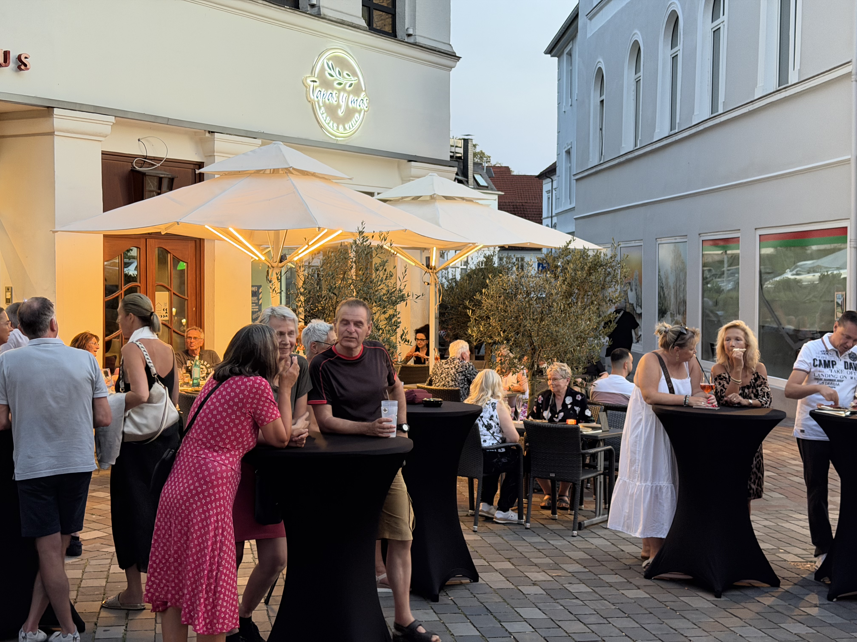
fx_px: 1188
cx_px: 428
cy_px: 321
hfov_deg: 39.7
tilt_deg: -2.9
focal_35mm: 48
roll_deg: -0.1
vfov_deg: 30.3
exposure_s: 1/33
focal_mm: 6.76
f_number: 1.78
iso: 400
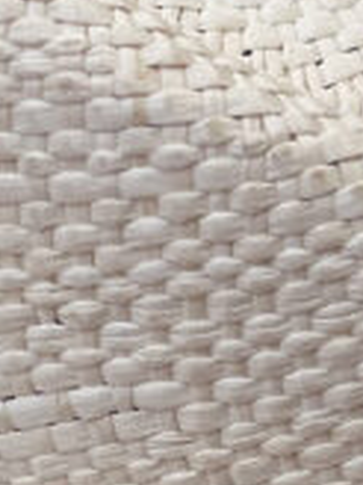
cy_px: 665
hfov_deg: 10.4
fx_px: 1776
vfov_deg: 14.7
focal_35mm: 127
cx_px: -440
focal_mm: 5.1
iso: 32
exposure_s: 1/486
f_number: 1.6
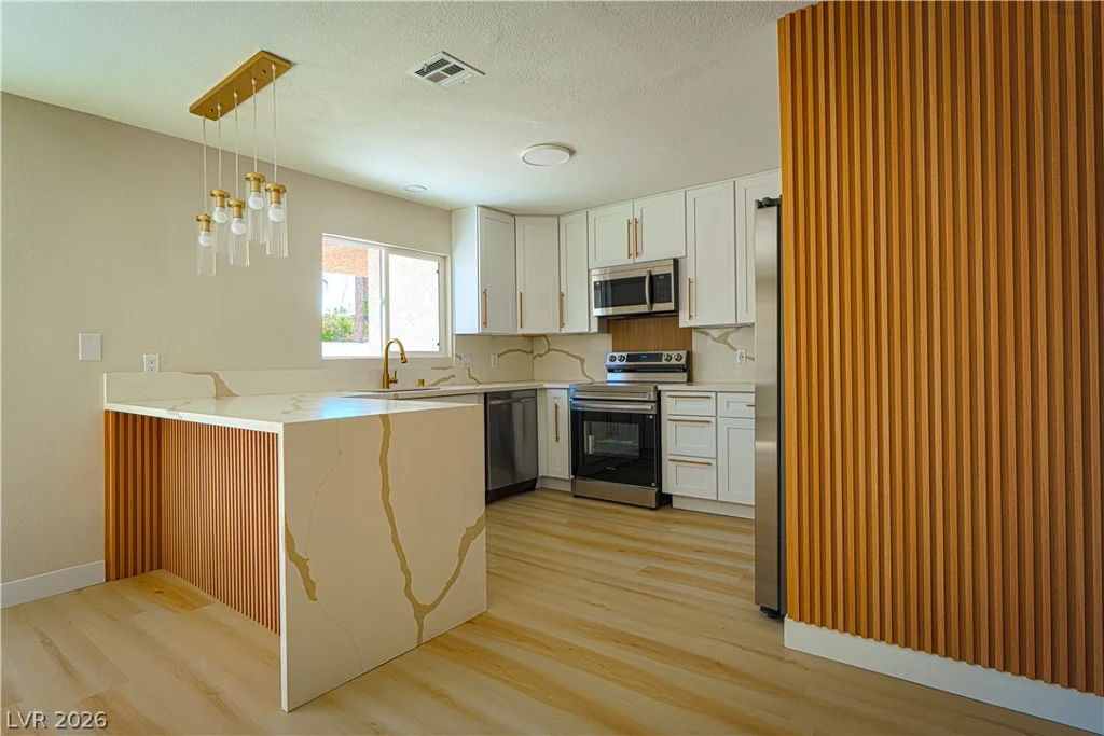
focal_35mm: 18
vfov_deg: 67.4
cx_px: 552
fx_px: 552
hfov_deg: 90.0
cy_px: 368
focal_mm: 12
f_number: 11
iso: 100
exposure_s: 2
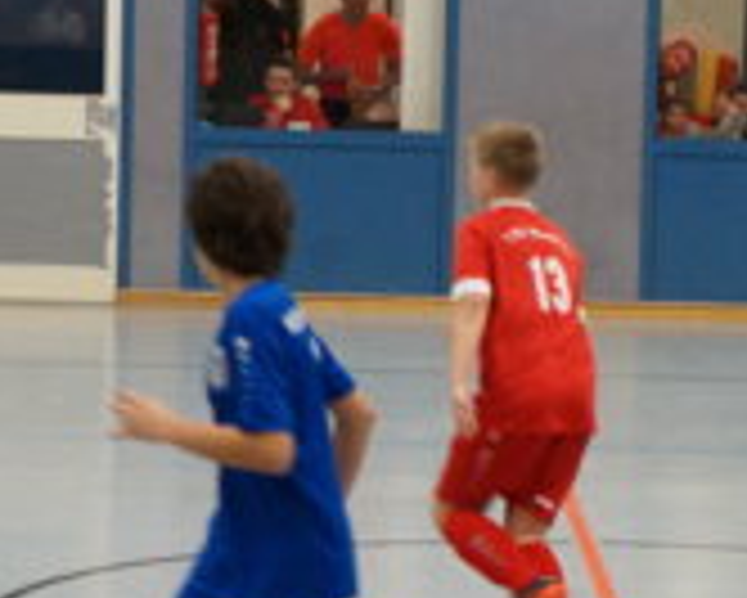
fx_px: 4117
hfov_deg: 10.4
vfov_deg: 8.3
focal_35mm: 186
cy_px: 216
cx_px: 531
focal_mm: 55
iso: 2500
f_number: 7.1
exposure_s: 1/100
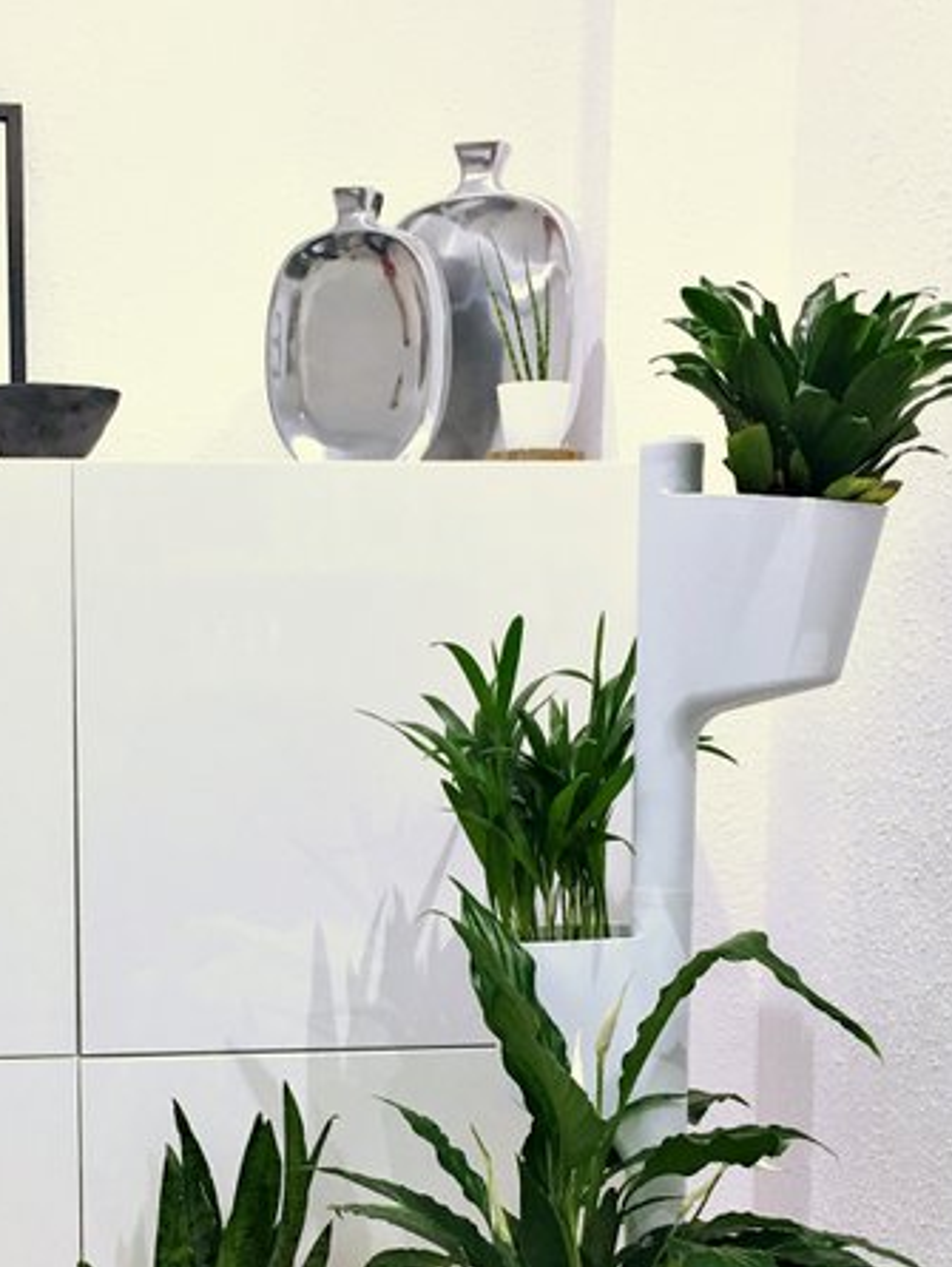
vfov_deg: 36.4
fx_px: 1905
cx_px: 247
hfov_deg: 27.7
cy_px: 861
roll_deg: -0.6
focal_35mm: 52
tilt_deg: -5.7
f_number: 2.2
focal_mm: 4.15
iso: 50
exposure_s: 1/33
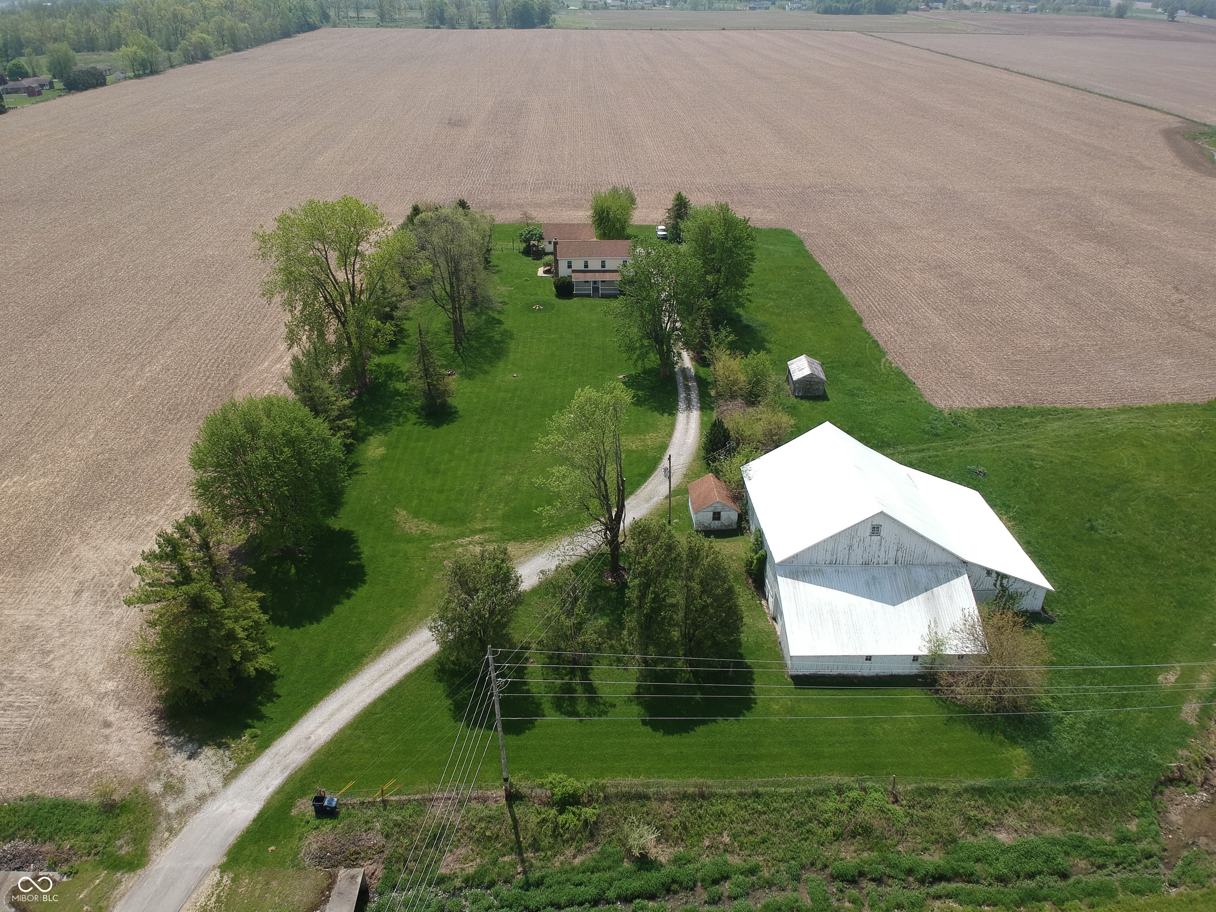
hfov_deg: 69.4
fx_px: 878
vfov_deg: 54.9
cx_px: 608
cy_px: 456
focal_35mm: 25
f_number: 2.6
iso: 100
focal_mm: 4.49
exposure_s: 1/1250
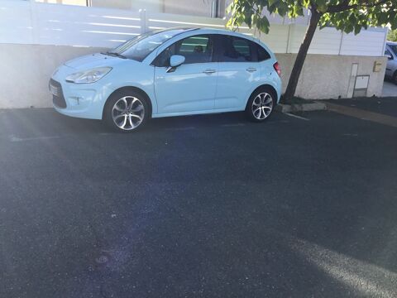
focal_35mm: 31
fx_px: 356
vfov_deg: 45.4
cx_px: 198
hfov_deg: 58.4
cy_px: 149
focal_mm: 3.3
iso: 25
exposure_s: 1/440
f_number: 2.4
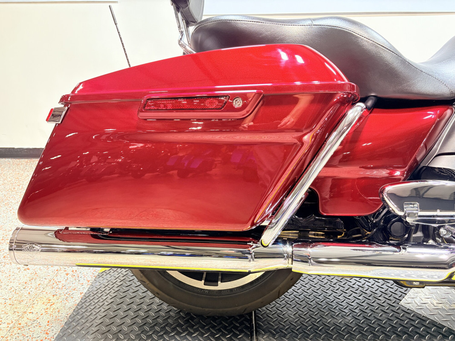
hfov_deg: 67.3
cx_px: 228
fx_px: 342
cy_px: 170
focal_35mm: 26
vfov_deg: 53.1
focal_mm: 5.96
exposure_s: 1/60
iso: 160
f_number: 1.6
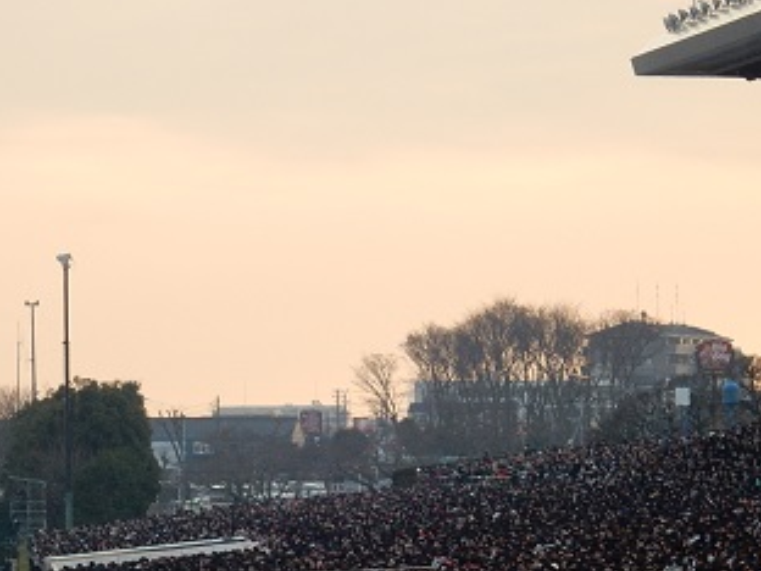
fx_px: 7738
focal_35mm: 352
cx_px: 346
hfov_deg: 5.6
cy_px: 429
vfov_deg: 4.2
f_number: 6.3
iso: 280
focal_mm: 40.9
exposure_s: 1/250
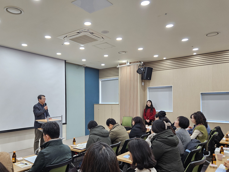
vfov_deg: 48.0
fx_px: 192
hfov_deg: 61.3
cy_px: 102
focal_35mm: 29
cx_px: 95
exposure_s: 1/120
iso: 100
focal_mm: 5.4
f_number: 1.8
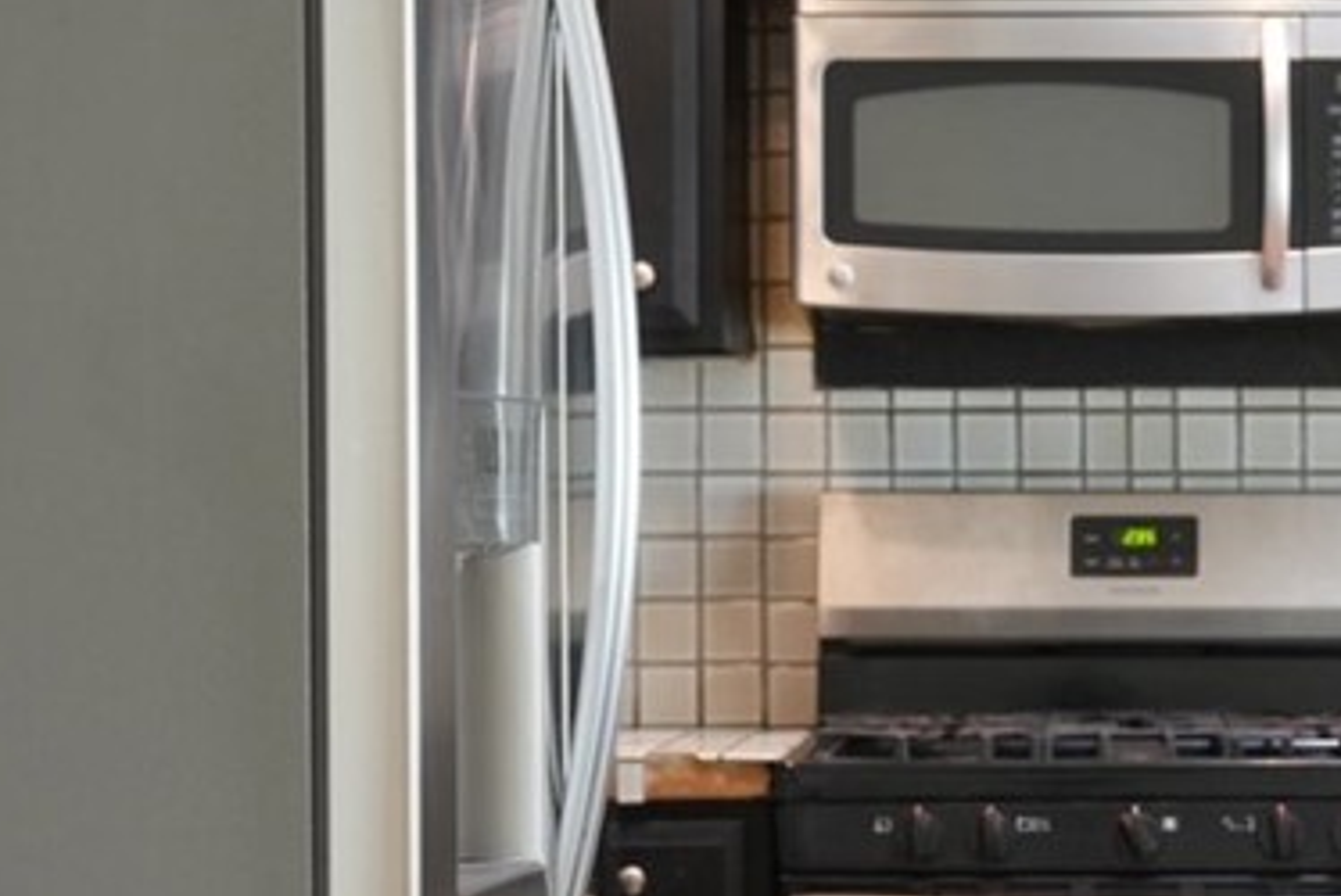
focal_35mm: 104
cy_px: 498
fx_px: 3877
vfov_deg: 13.2
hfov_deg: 19.3
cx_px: 1147
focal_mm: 38
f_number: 3.5
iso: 1600
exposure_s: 1/160
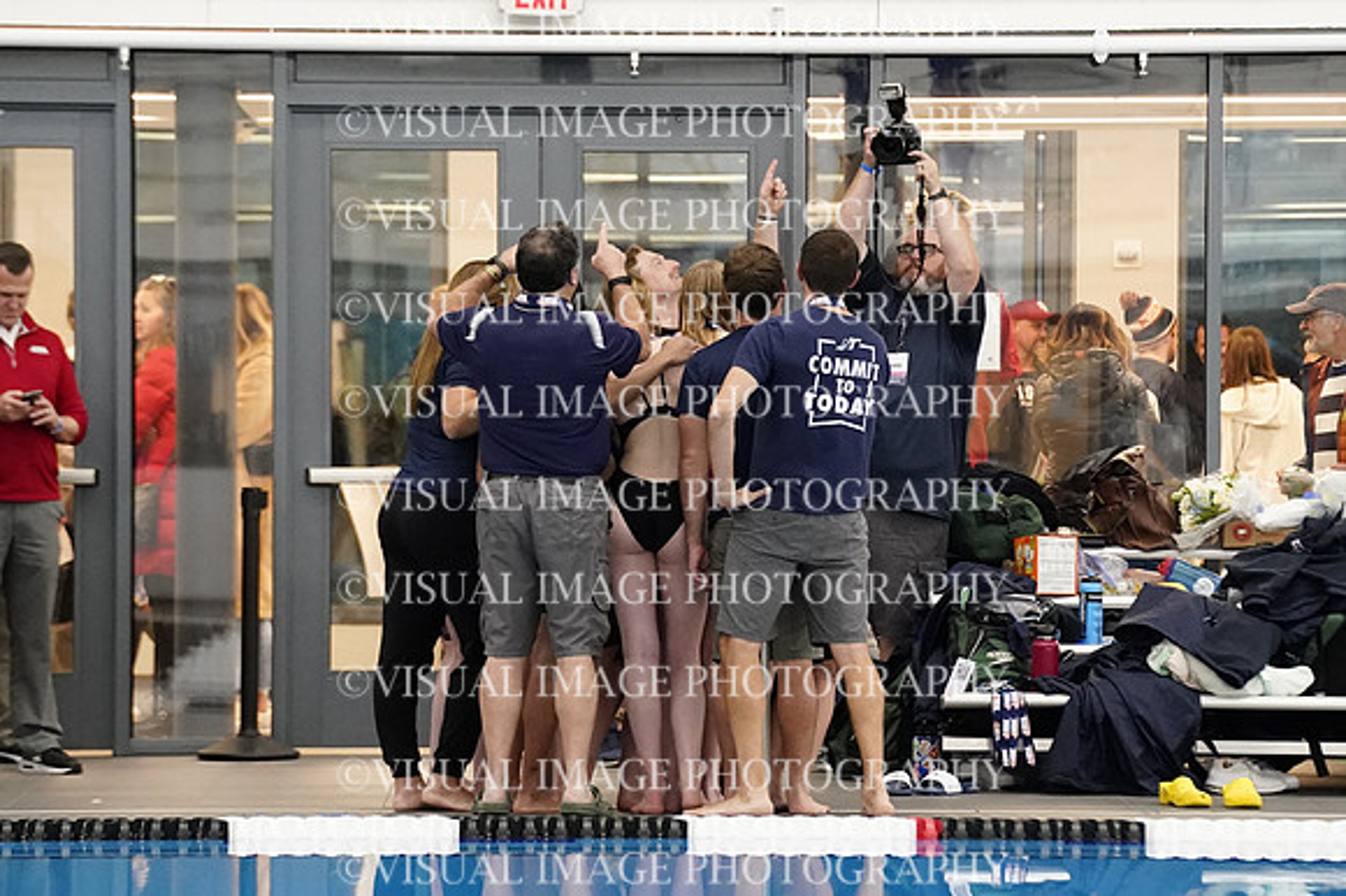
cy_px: 448
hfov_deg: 9.8
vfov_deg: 6.5
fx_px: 7884
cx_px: 673
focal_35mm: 211
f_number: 4
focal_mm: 141
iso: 8000
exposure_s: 1/800
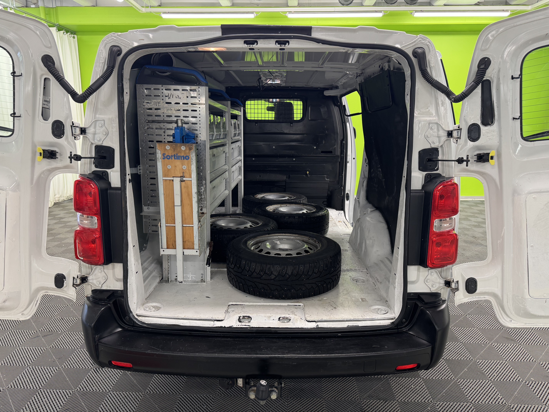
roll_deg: -0.5
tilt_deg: -12.7
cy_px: 206
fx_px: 381
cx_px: 274
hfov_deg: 71.6
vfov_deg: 56.8
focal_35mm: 24
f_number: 1.78
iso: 125
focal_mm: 6.76
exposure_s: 1/50
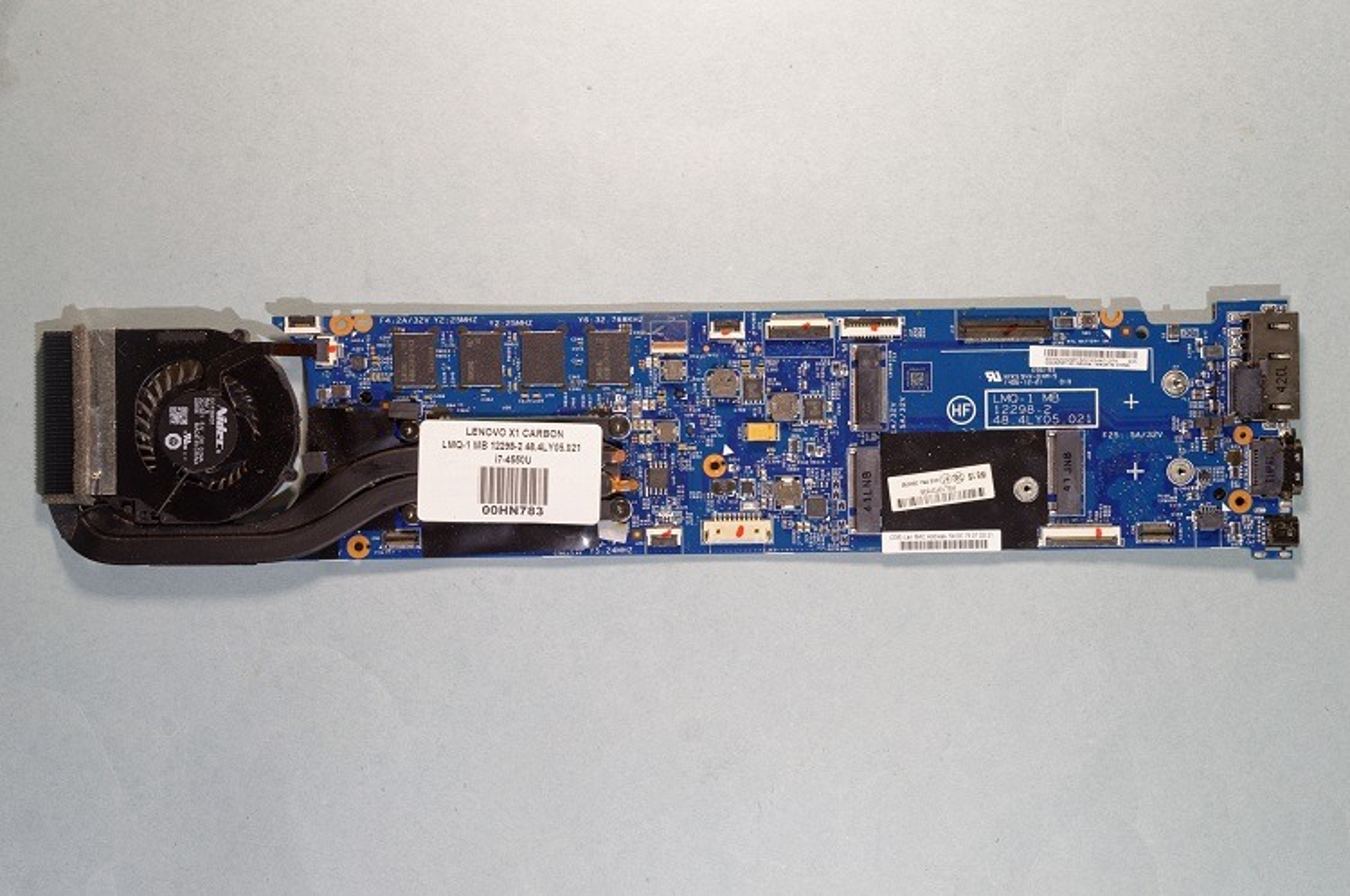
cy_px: 448
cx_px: 675
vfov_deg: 34.1
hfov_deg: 49.6
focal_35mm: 39
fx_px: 1461
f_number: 8
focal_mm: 26
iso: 100
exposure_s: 1/5
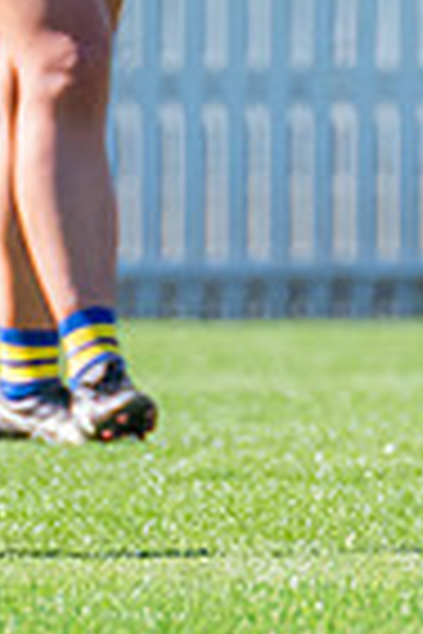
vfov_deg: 0.6
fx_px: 61242
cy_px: -185
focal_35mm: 3475
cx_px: -90
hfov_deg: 0.4
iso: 800
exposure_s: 1/1250
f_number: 6.3
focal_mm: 420
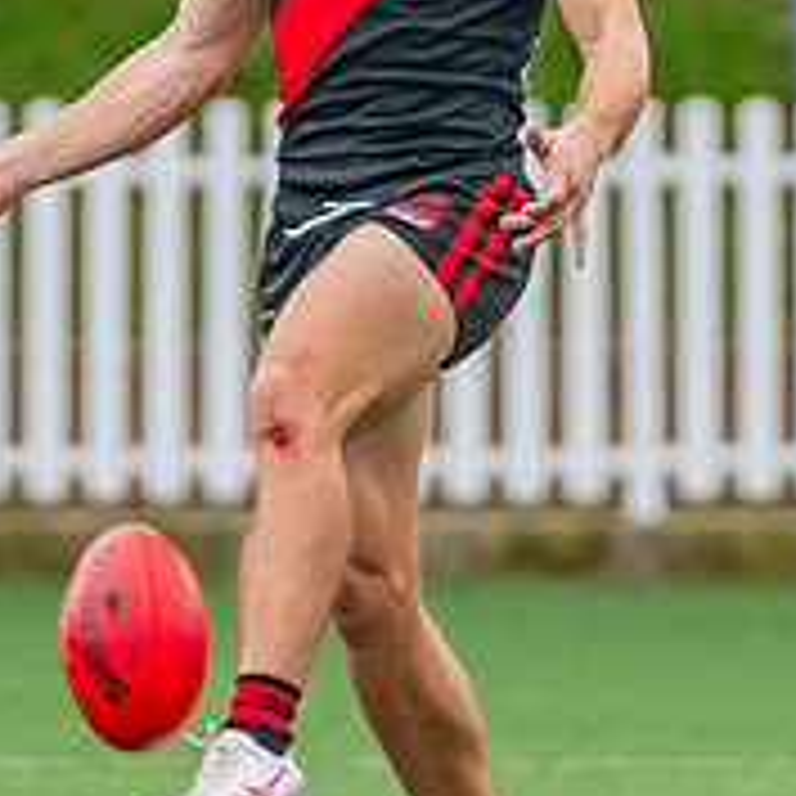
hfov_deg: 0.8
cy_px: 56
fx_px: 56871
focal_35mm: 2186
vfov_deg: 0.8
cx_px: 452
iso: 800
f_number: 5
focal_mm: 420
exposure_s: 1/1250
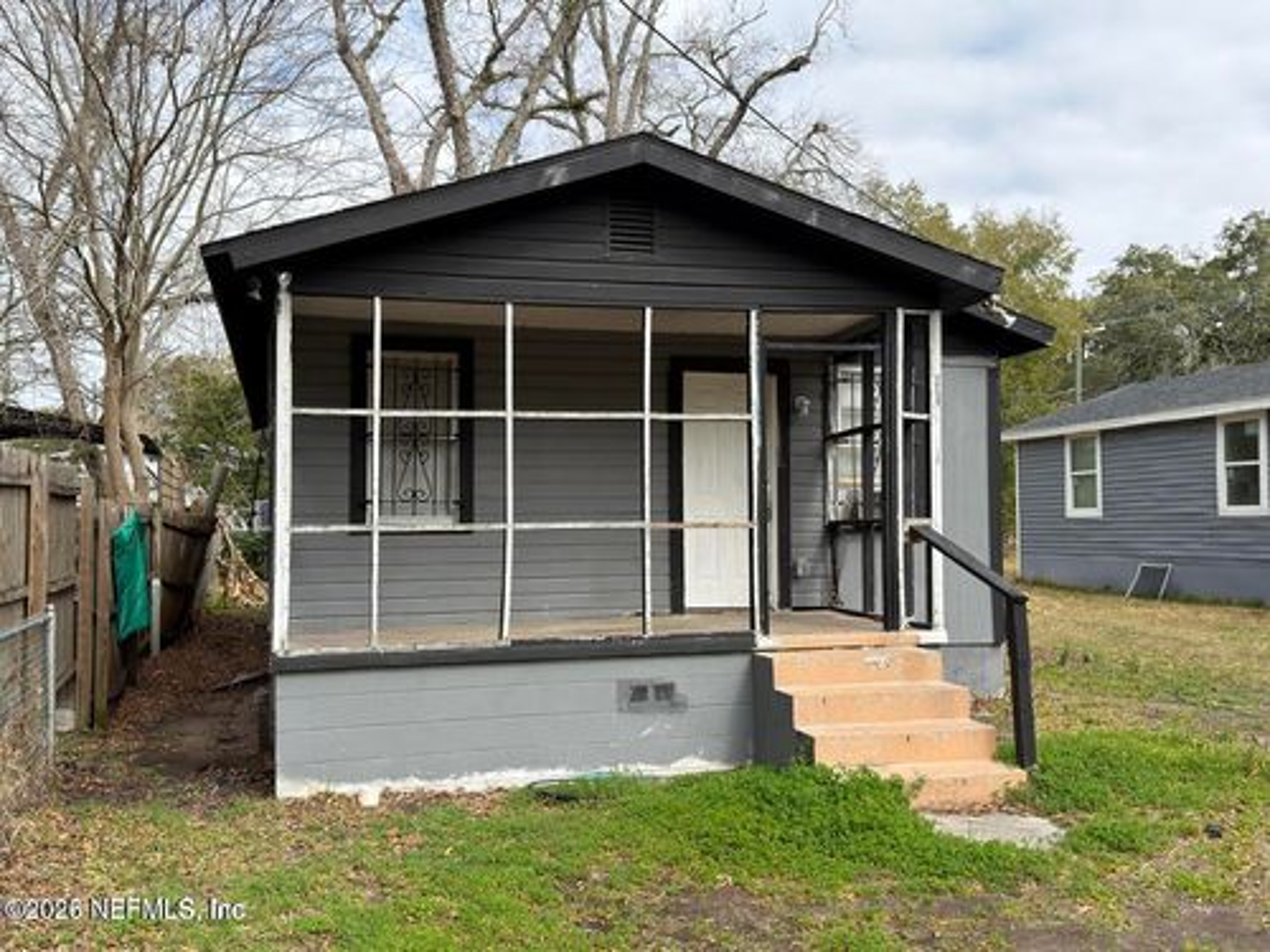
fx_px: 1284
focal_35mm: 35
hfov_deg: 52.6
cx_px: 635
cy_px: 476
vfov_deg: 40.7
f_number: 1.78
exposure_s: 1/2445
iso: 64
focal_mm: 6.76
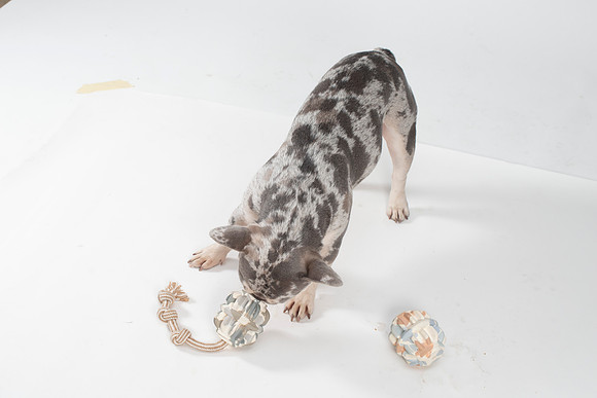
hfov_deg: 33.8
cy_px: 235
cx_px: 249
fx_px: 981
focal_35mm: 59
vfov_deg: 22.9
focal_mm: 50
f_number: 8
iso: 250
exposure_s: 1/200
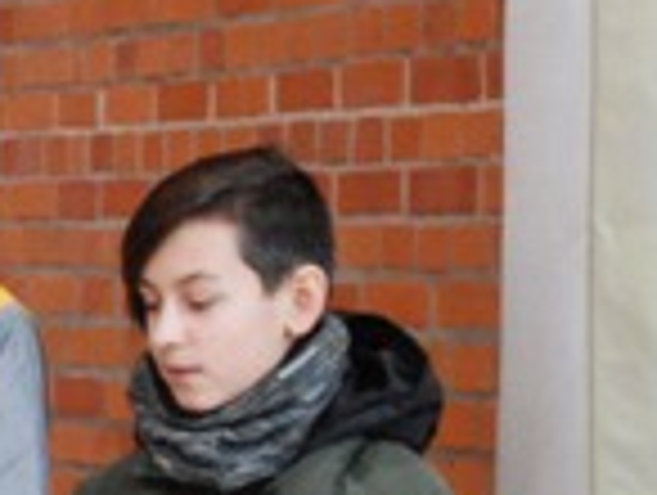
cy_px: 472
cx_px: -1130
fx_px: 5399
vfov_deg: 5.2
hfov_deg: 6.5
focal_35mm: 284
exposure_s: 1/40
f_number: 5.3
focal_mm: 36
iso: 1600
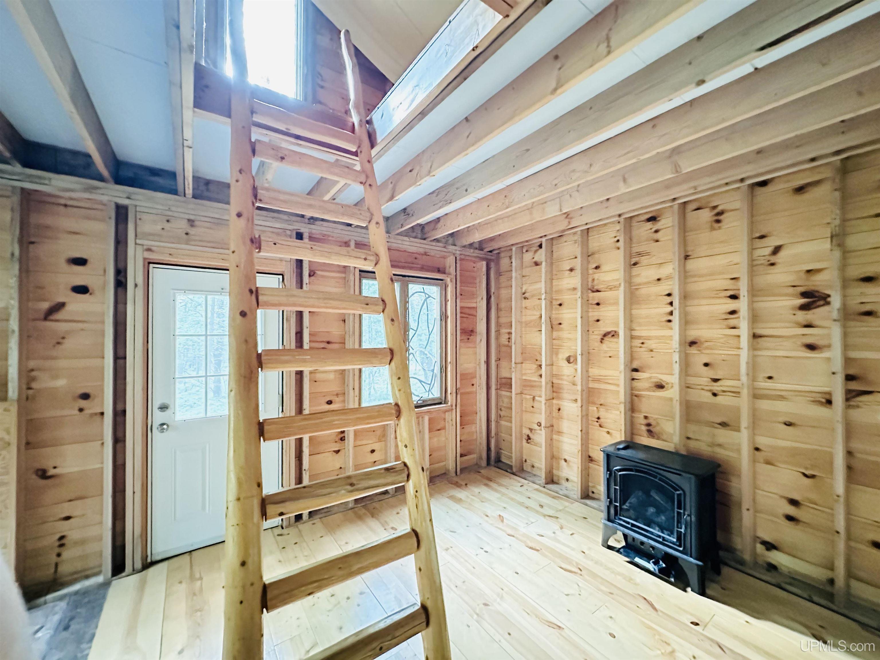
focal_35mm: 14
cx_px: 440
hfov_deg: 102.1
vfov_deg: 85.7
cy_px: 330
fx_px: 356
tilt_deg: +1.8
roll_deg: -0.2
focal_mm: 2.22
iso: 1600
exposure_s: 1/39
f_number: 2.2
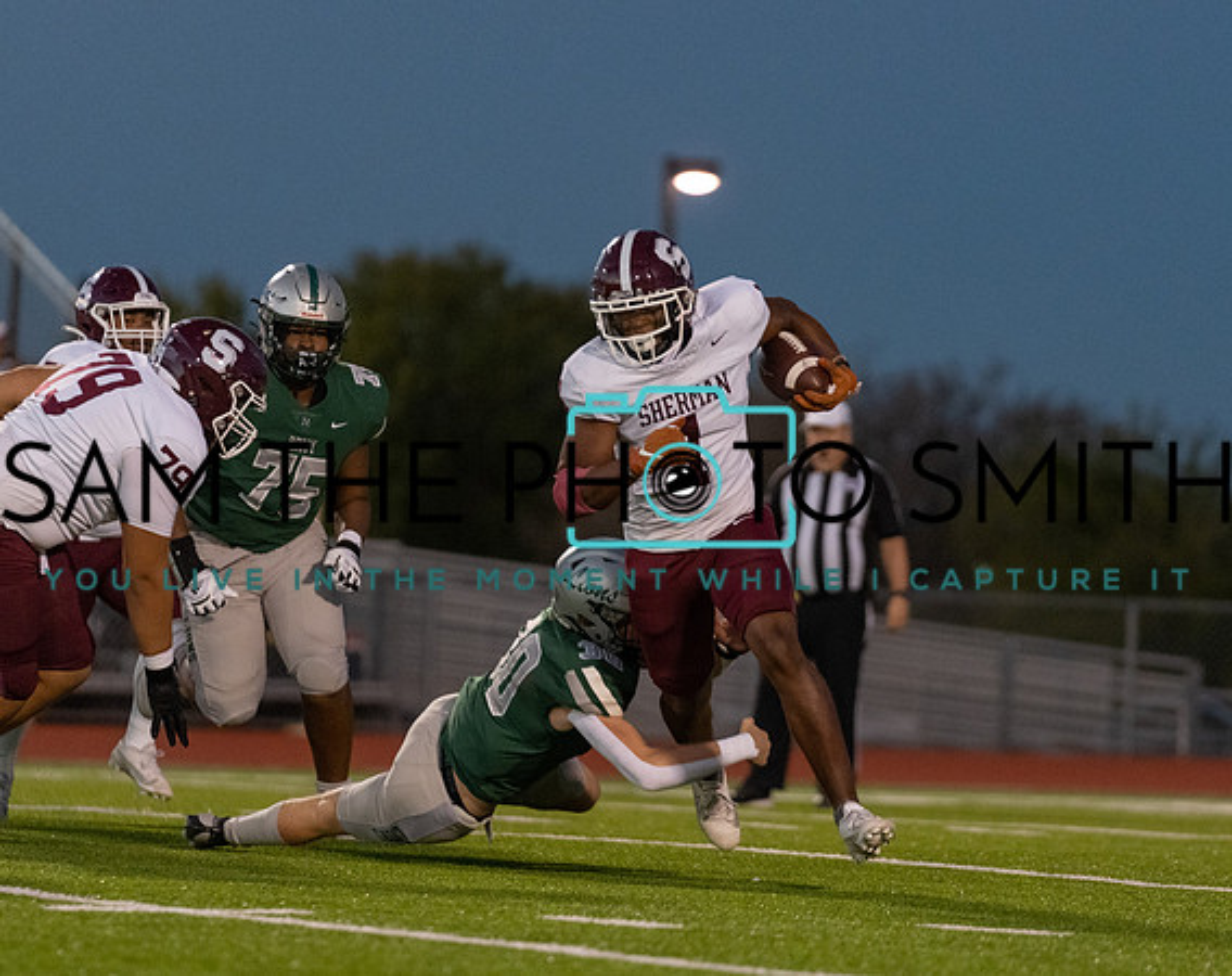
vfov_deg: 5.3
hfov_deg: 6.7
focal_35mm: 288
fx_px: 10476
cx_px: 702
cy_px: 543
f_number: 2.8
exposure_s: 1/1250
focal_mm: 200
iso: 5000
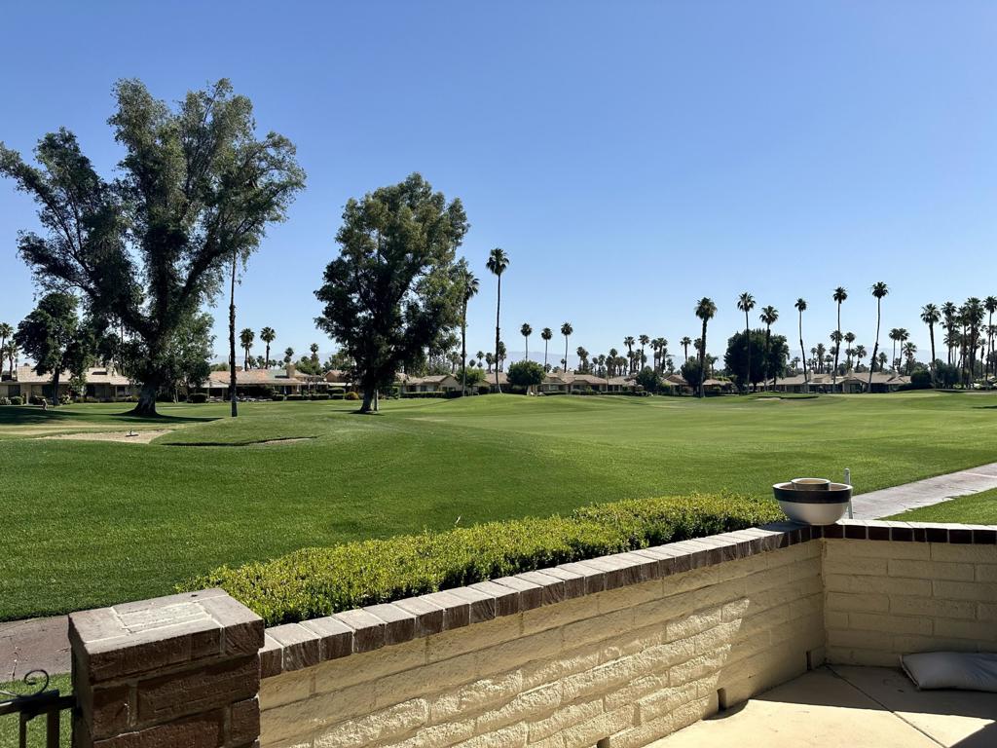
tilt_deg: +1.6
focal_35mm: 24
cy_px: 374
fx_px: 691
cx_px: 498
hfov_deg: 71.6
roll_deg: +0.8
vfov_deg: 56.8
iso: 80
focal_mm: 6.86
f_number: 1.78
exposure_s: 1/6623
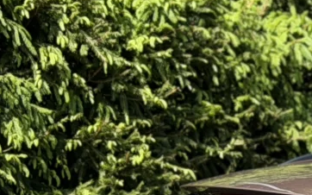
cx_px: 753
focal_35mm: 270
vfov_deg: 4.8
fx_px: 2295
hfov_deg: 7.3
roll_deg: -1.9
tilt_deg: -7.3
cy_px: 418
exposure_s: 1/1608
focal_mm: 6.76
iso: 64
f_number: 1.78
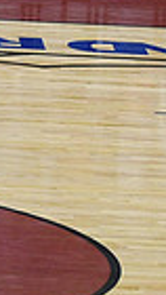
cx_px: -343
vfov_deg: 4.7
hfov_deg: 2.6
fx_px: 3552
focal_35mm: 455
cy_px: 125
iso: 5000
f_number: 4
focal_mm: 70
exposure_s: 1/500
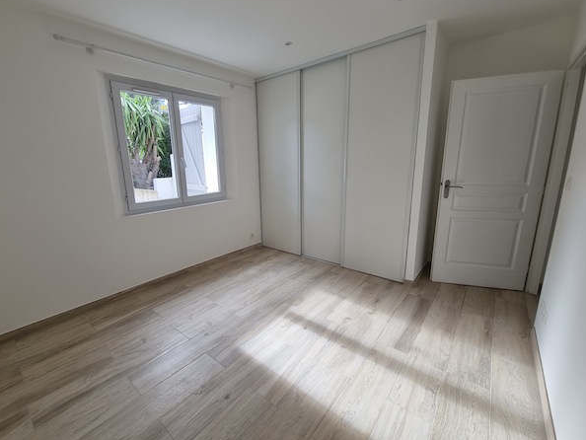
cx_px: 275
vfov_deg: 85.7
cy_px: 214
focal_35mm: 14
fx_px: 237
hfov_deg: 101.9
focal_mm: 2.2
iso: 50
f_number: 2.2
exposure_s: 1/155
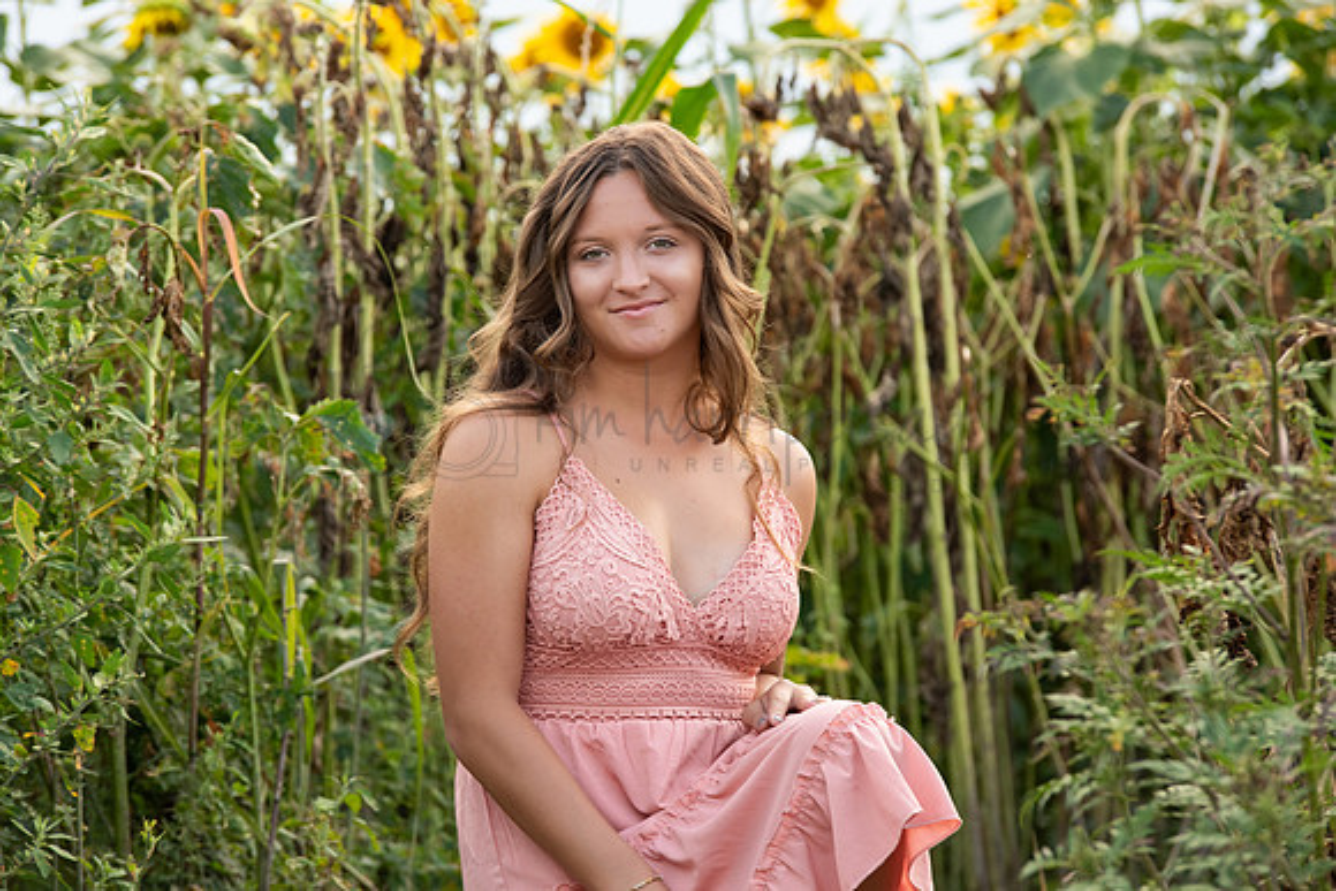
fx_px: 7424
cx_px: 668
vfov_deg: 6.9
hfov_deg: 10.3
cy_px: 446
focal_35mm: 200
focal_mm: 200
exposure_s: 1/200
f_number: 7.1
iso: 640
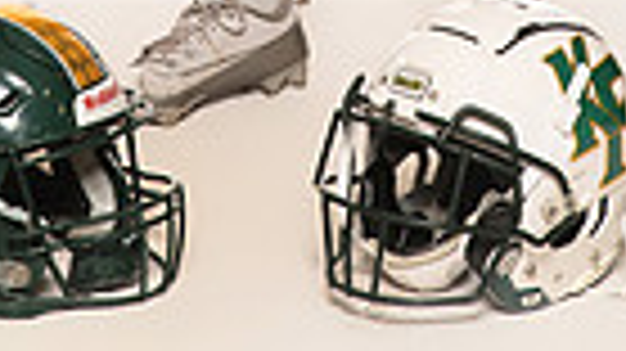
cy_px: -639
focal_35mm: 221
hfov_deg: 9.8
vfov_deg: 5.2
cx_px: 324
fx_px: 3666
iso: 800
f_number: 7.1
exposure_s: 1/320
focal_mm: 65
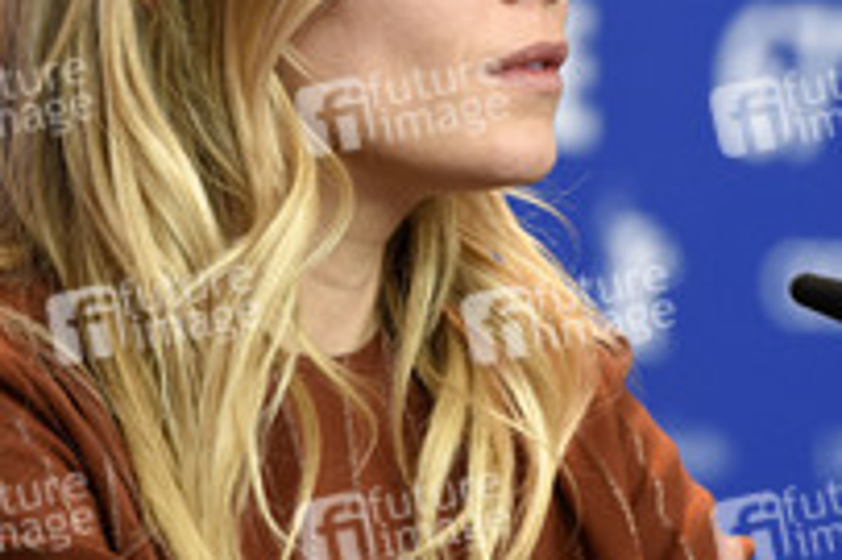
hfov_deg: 3.1
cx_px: 458
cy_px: 212
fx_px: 15564
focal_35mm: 666
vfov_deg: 2.1
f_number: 3.5
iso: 1250
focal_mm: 200
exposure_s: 1/320
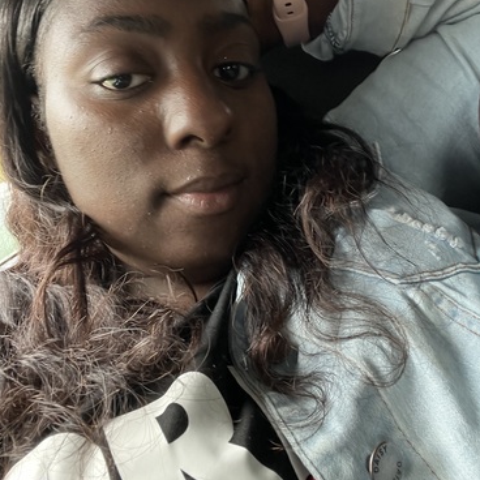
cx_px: 242
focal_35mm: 36
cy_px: 183
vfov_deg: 45.7
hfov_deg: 46.0
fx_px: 565
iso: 320
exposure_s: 1/60
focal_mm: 2.71
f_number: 2.2
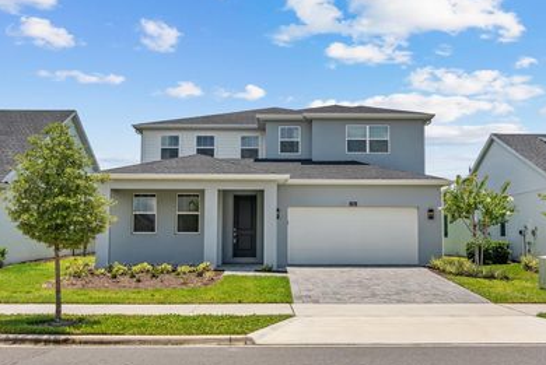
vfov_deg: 32.7
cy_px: 180
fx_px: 623
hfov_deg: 47.4
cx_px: 281
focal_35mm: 41
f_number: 10
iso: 200
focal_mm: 32
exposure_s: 1/400
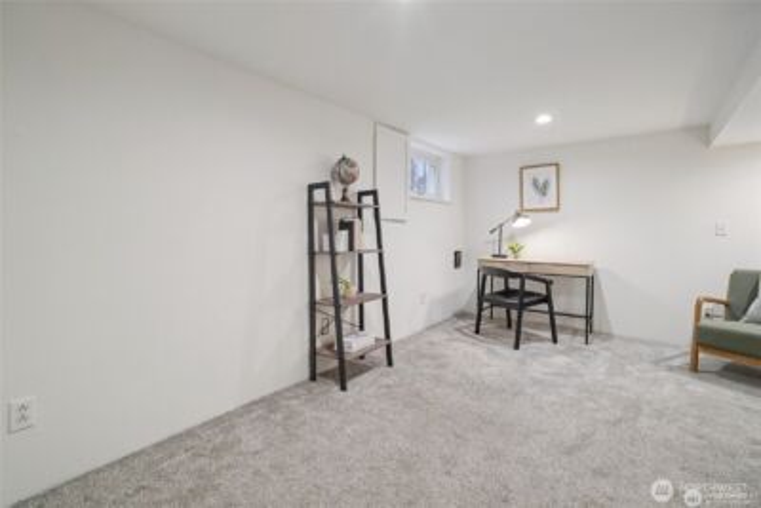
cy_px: 254
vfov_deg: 73.8
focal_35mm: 16
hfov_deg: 96.7
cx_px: 380
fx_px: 338
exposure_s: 1/15
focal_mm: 16
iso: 1600
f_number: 8
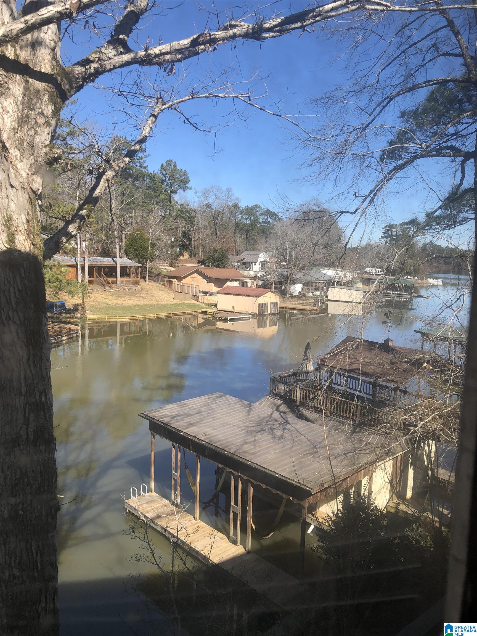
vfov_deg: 63.4
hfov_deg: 49.7
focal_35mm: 28
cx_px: 238
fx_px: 514
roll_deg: -3.6
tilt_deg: -7.5
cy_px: 318
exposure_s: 1/1000
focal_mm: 3.99
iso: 20
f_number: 1.8
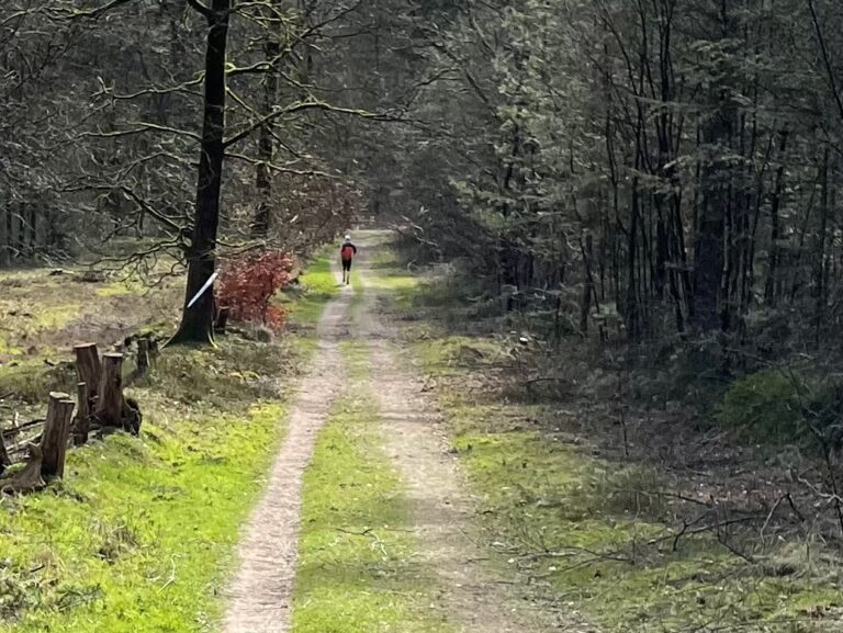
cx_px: 422
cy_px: 316
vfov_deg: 53.1
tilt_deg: -7.4
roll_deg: -2.9
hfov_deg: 67.3
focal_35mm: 26
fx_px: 634
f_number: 1.6
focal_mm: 4.2
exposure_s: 1/1473
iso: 32
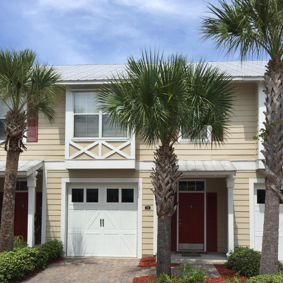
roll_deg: -0.5
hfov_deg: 47.2
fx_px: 324
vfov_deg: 46.4
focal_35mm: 35
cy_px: 191
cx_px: 145
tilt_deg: +4.5
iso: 32
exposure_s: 1/2083
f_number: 2.2
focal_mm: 4.15
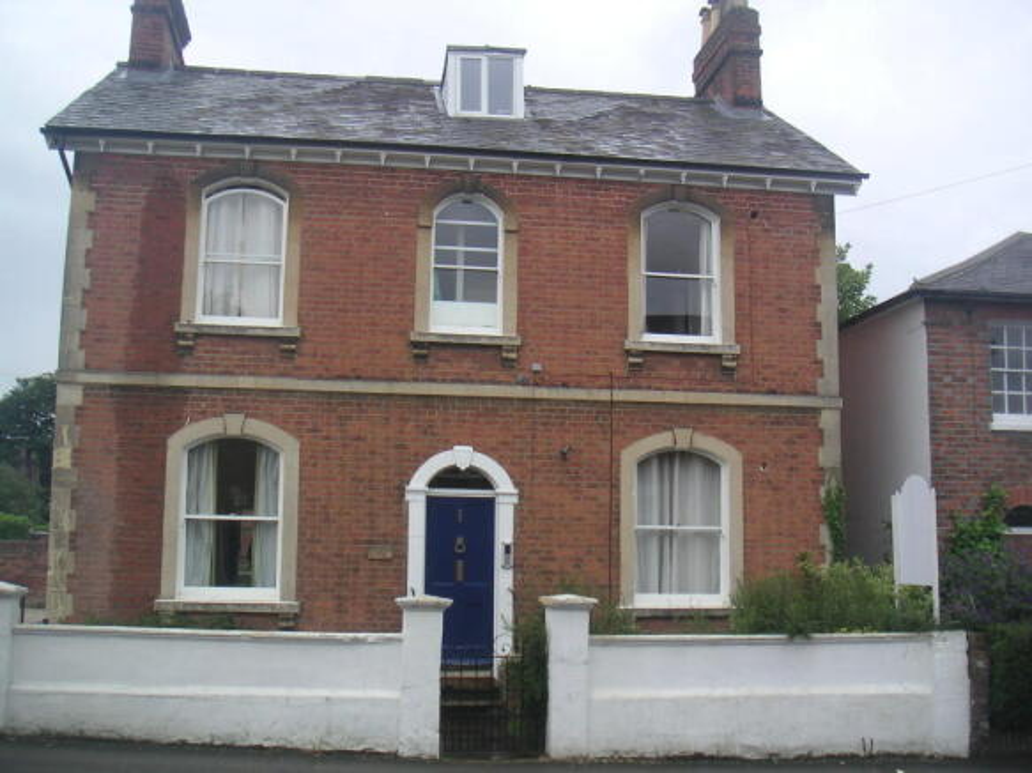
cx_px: 516
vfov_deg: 37.7
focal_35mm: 38
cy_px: 386
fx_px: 1133
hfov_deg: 49.0
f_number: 2.8
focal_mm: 6
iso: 50
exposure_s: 1/500
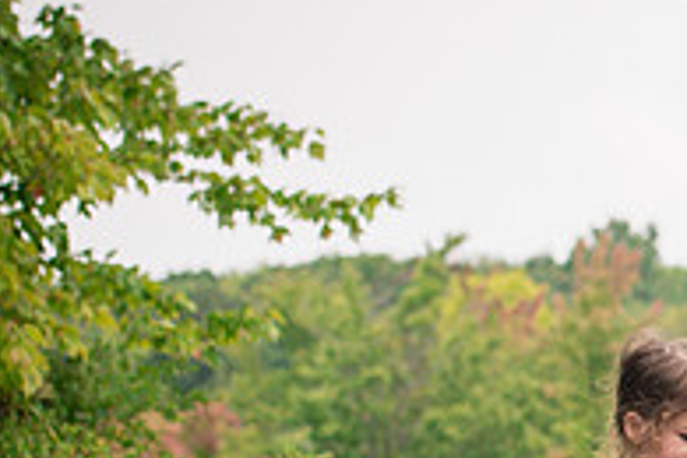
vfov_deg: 6.4
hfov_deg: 9.5
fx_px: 4045
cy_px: 516
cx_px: 1008
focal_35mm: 212
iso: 800
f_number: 4.5
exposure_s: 1/800
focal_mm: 70
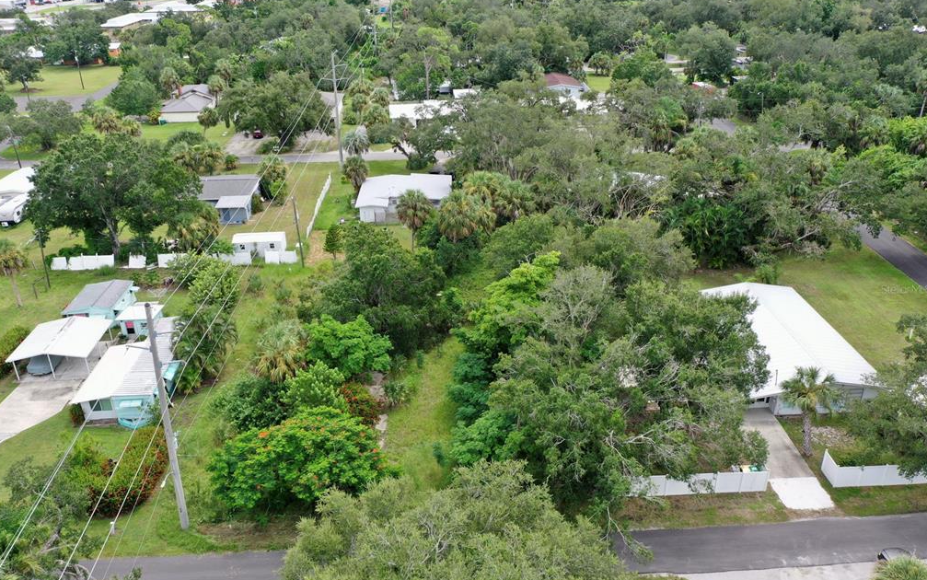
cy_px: 289
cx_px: 462
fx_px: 733
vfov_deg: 43.2
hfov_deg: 64.6
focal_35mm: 29
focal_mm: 10.26
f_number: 5
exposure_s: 1/240
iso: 100
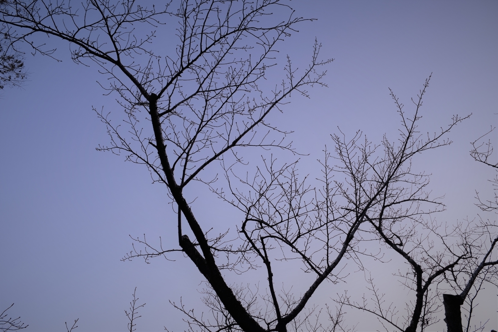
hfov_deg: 67.4
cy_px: 166
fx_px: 373
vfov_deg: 47.9
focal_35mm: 27
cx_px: 249
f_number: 9
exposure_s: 1/320
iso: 250
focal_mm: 18
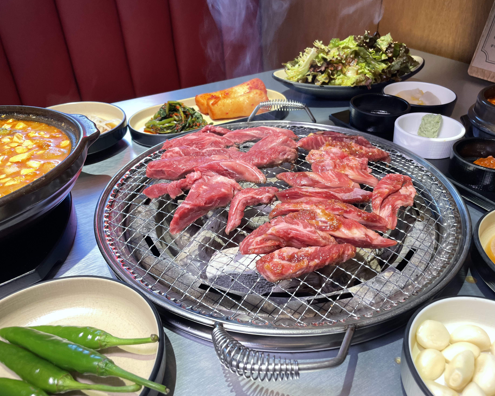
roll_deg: +0.5
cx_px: 260
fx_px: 410
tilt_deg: -34.1
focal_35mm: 28
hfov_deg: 62.2
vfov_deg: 51.5
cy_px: 204
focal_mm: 4.2
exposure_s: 1/60
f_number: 1.6
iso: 80
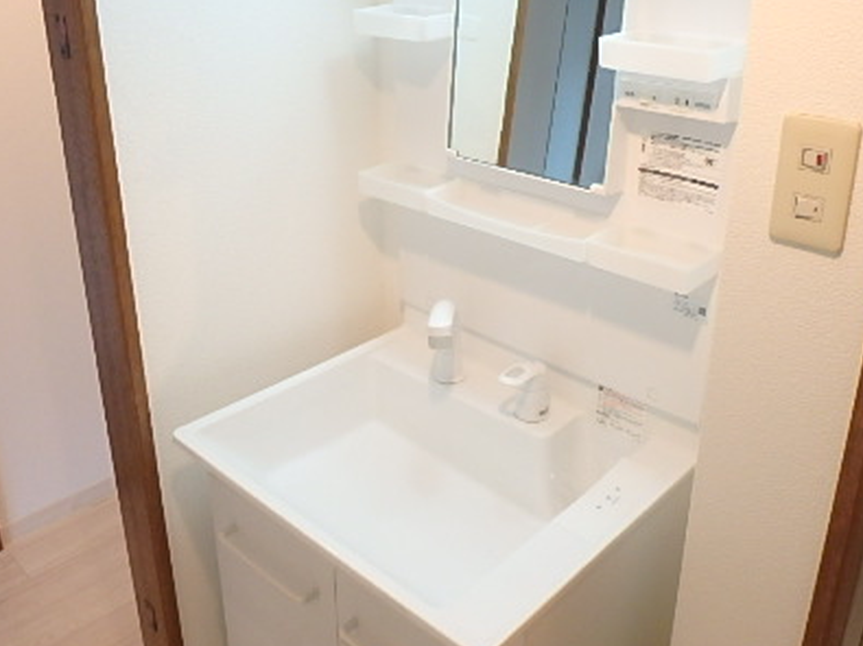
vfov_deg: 41.5
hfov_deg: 53.9
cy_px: 253
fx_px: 847
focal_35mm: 34
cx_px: 463
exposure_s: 1/30
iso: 320
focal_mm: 3.7
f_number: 3.5
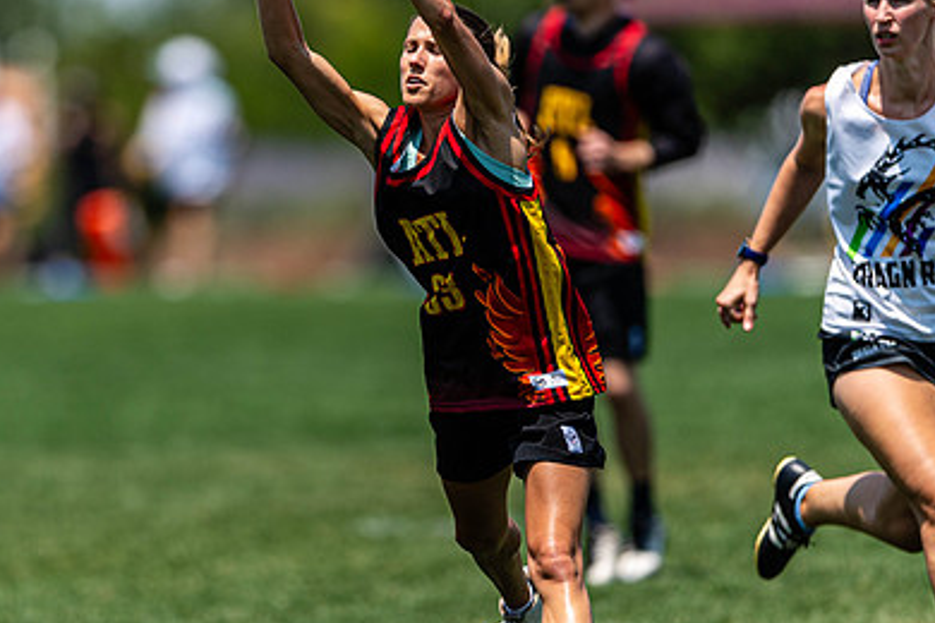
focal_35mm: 713
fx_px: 18517
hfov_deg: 2.9
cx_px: 312
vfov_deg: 1.9
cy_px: 328
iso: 100
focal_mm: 400
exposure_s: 1/3200
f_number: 2.8
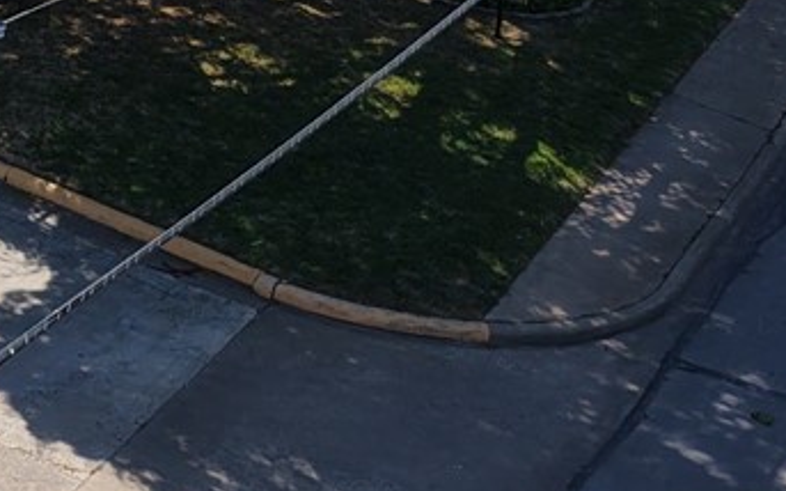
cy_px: -585
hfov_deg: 12.4
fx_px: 3254
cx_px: -692
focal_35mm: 152
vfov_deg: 8.1
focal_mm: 8.67
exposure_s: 1/5000
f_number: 1.8
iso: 190
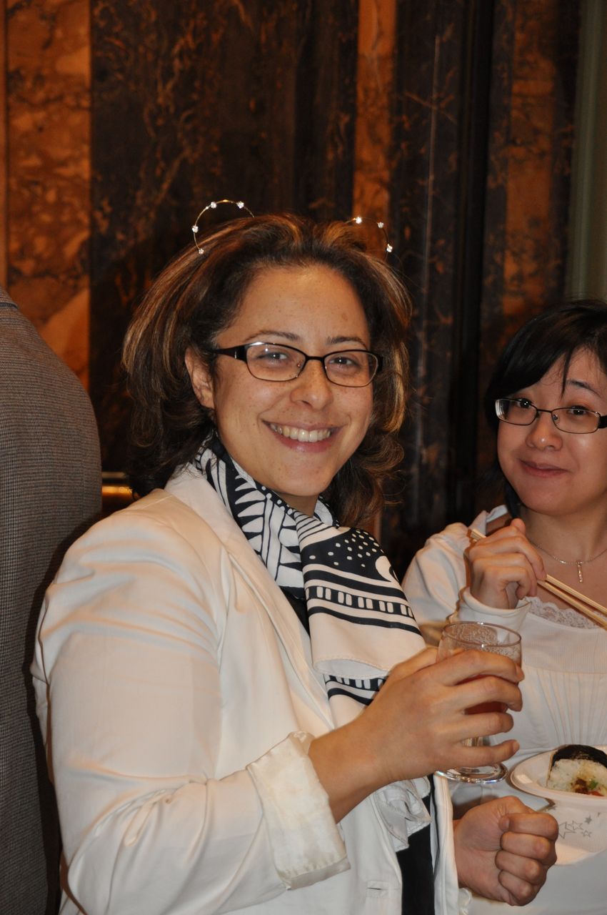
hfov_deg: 15.1
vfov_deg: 22.6
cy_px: 458
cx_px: 304
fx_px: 2282
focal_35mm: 90
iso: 800
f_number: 5
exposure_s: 1/60
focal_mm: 60
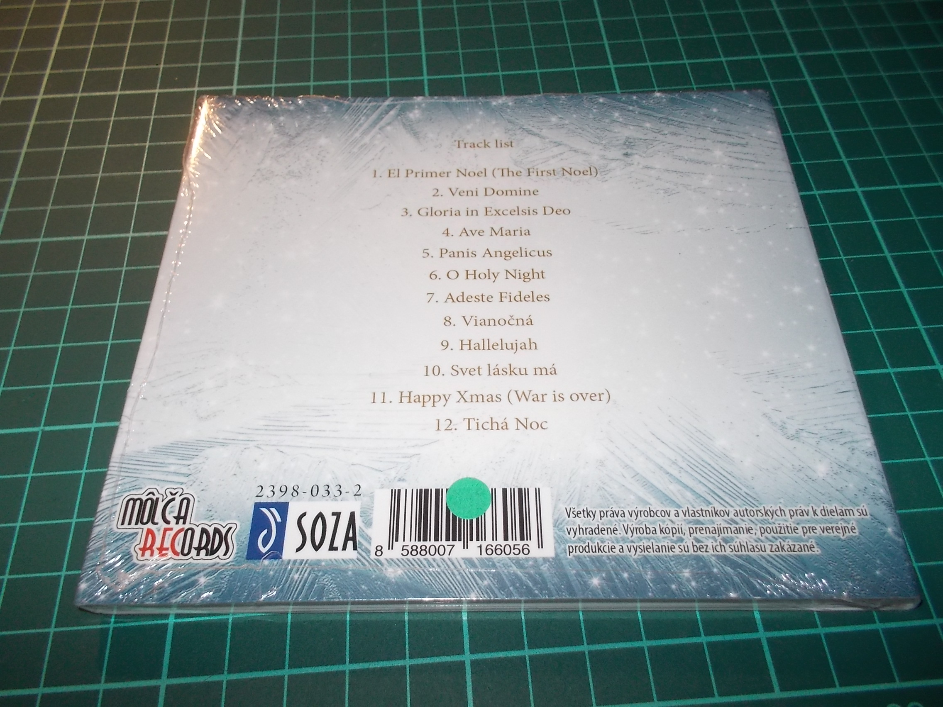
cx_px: 472
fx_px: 790
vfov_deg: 48.2
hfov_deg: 61.7
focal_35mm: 29
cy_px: 354
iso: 200
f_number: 3.3
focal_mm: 4.1
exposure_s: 1/30
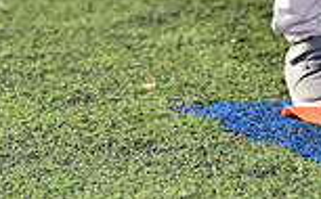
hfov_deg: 3.5
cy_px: -404
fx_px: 5239
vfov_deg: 2.2
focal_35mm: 600
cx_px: 351
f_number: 5
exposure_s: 1/250
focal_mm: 155
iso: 64
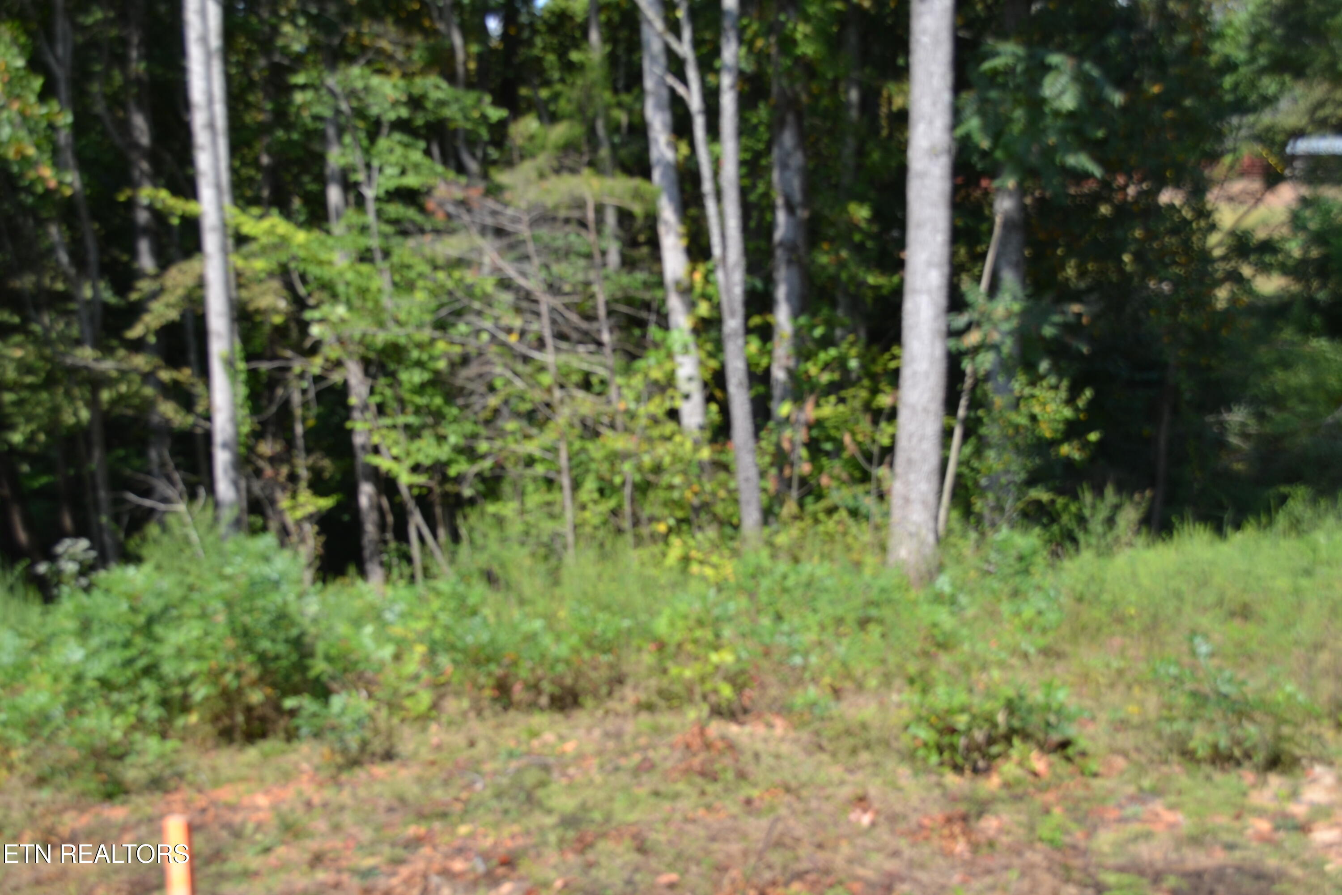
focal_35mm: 42
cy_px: 448
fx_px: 1566
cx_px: 671
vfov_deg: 31.9
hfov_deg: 46.4
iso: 100
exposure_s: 1/200
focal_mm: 28
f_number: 5.6
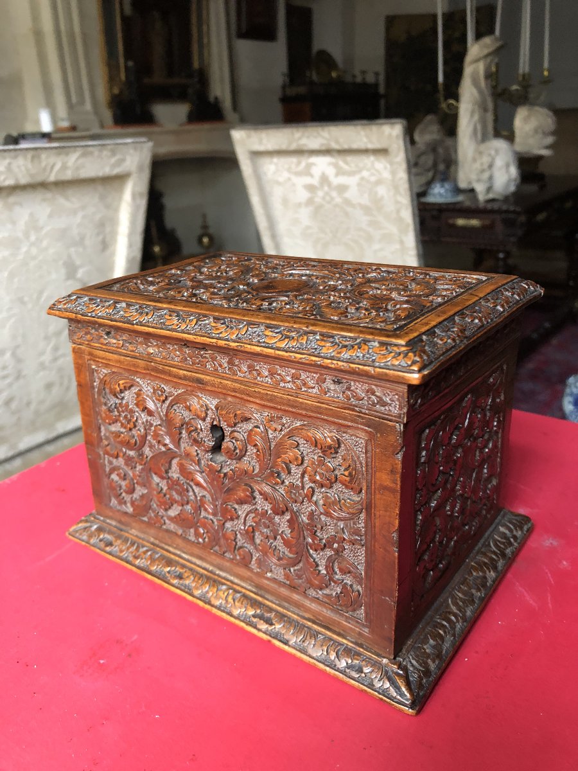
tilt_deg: -20.7
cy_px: 386
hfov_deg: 49.7
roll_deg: +2.9
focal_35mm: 28
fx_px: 623
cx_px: 289
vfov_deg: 63.4
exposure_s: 1/15
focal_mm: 4
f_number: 1.8
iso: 80
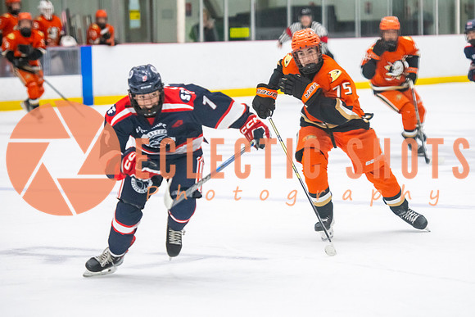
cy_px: 169
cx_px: 294
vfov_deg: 7.3
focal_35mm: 187
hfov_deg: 11.0
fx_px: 2469
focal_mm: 135
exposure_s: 1/640
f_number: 3.2
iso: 2500
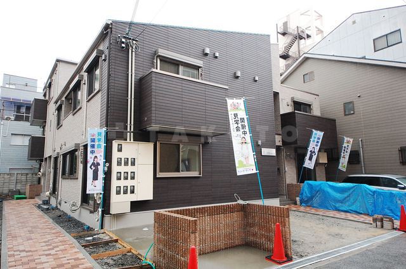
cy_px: 134
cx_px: 203
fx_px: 270
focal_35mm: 24
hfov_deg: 73.8
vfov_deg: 52.9
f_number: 5.6
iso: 1600
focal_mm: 16
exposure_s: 1/80
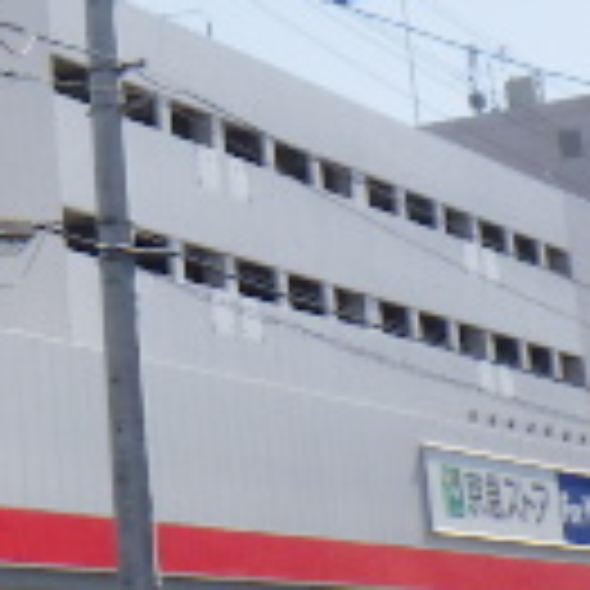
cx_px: -423
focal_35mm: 121
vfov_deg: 14.3
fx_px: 2333
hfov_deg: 13.2
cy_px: 95
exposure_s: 1/1500
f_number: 4.2
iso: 250
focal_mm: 5
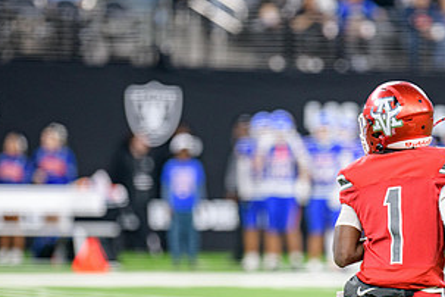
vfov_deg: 3.0
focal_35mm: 459
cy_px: 282
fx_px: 5673
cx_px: 323
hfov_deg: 4.5
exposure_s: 1/400
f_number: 2.8
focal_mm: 240
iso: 1000
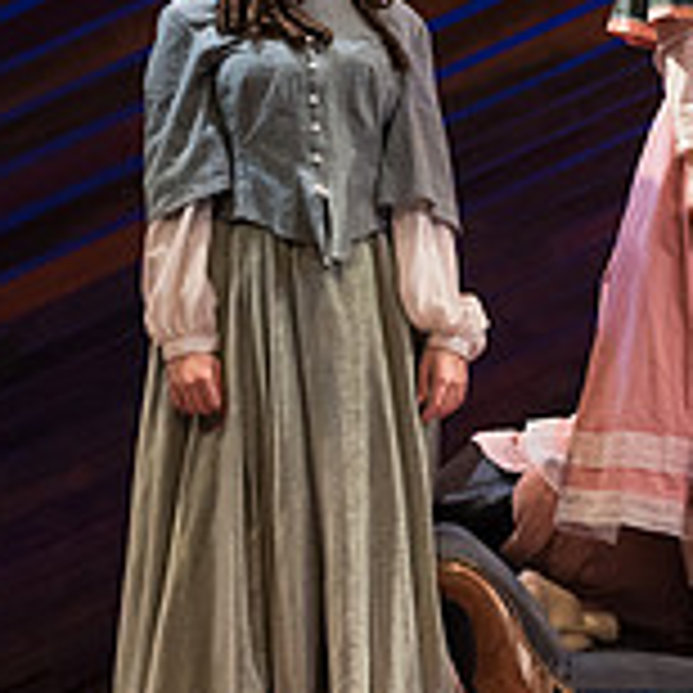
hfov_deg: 6.0
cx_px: 918
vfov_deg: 6.1
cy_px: 263
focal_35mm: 289
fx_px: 6546
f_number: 4
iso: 3200
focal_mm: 90
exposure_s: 1/400
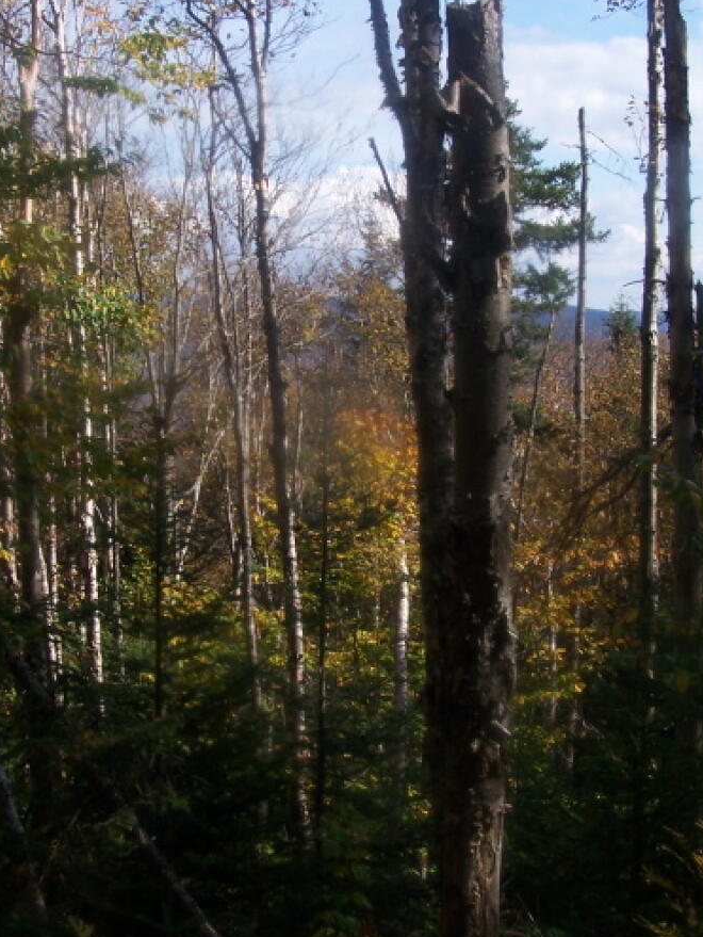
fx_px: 1596
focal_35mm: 59
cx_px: 354
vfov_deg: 32.7
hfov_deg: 24.8
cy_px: 425
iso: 80
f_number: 4
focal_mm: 6.3
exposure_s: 1/640
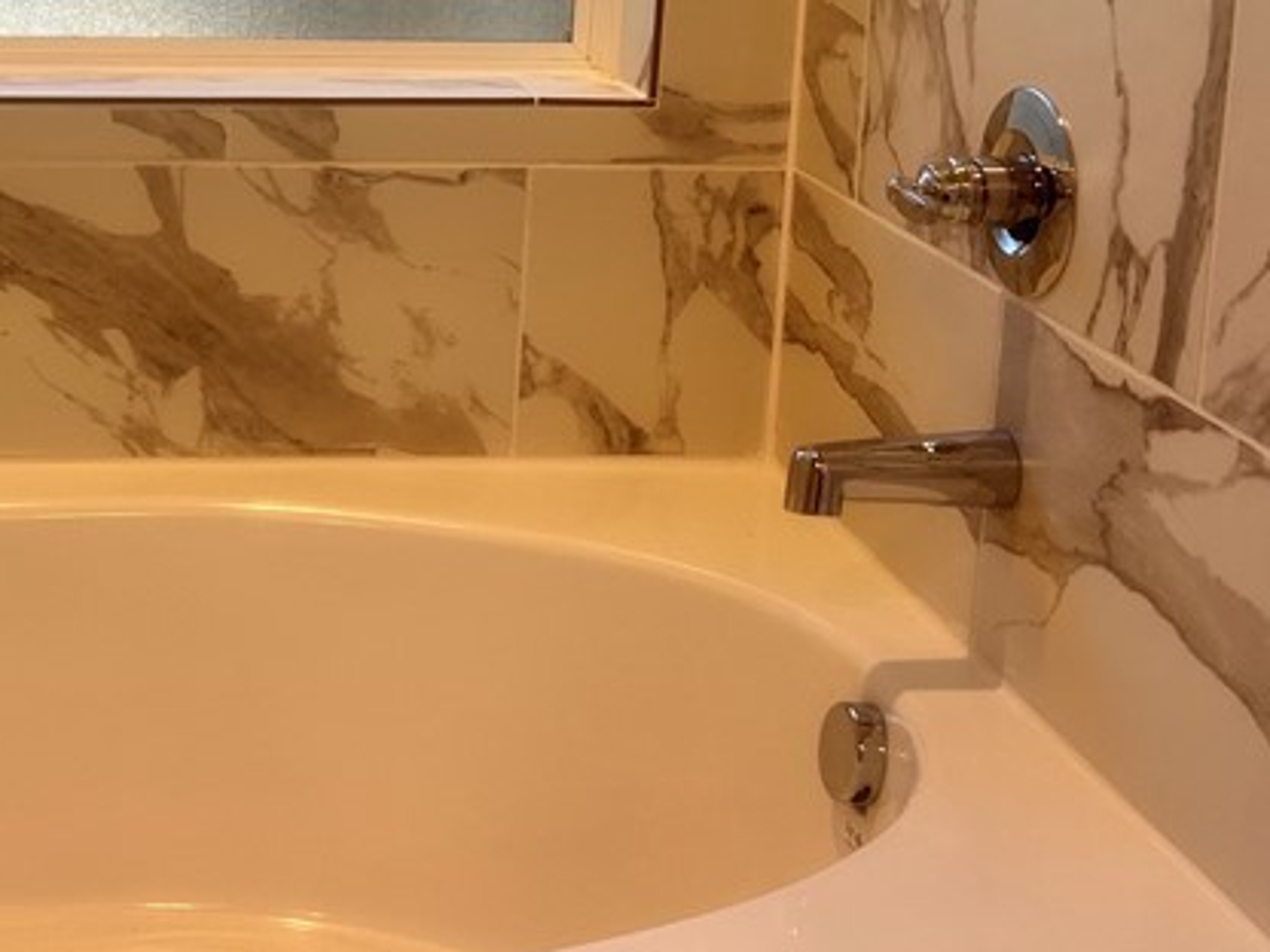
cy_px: 49
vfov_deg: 22.2
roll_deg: -1.8
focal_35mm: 64
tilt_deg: -11.6
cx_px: 195
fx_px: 2348
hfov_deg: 29.3
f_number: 1.5
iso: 80
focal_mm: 5.7
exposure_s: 1/120
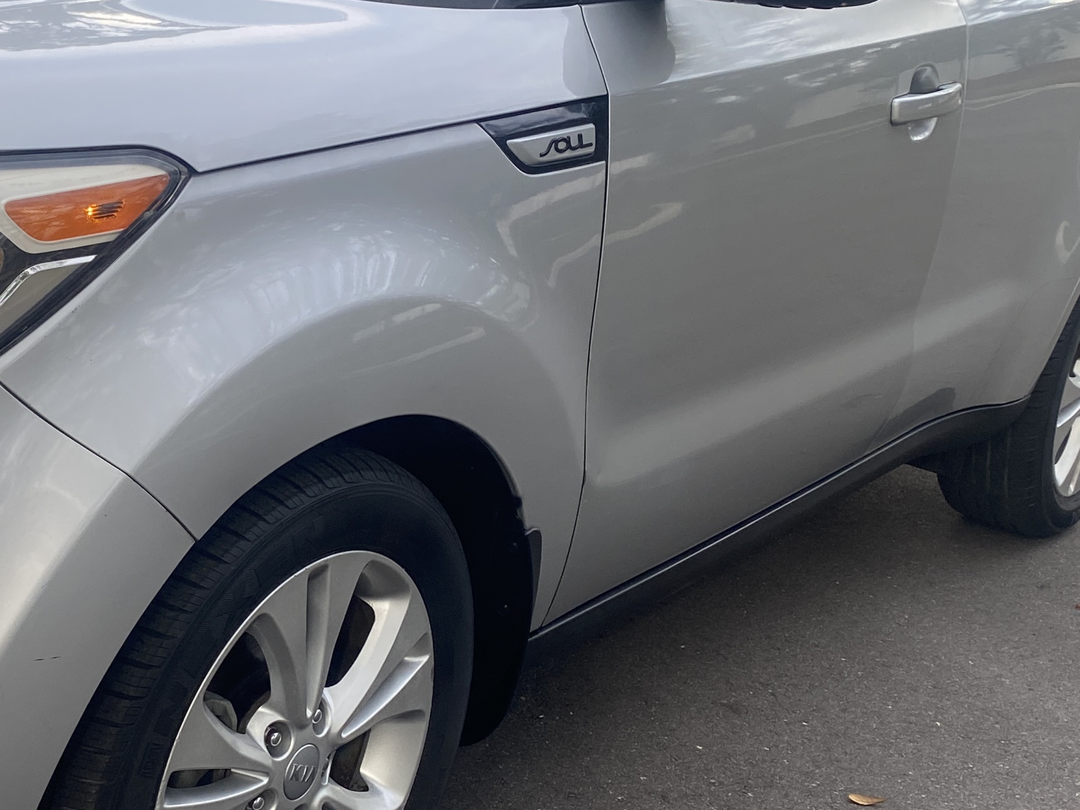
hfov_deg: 29.6
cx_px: 143
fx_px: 1966
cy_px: 362
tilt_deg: -12.7
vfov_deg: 23.3
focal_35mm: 63
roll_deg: -5.8
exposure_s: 1/637
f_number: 1.8
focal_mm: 4.25
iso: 32
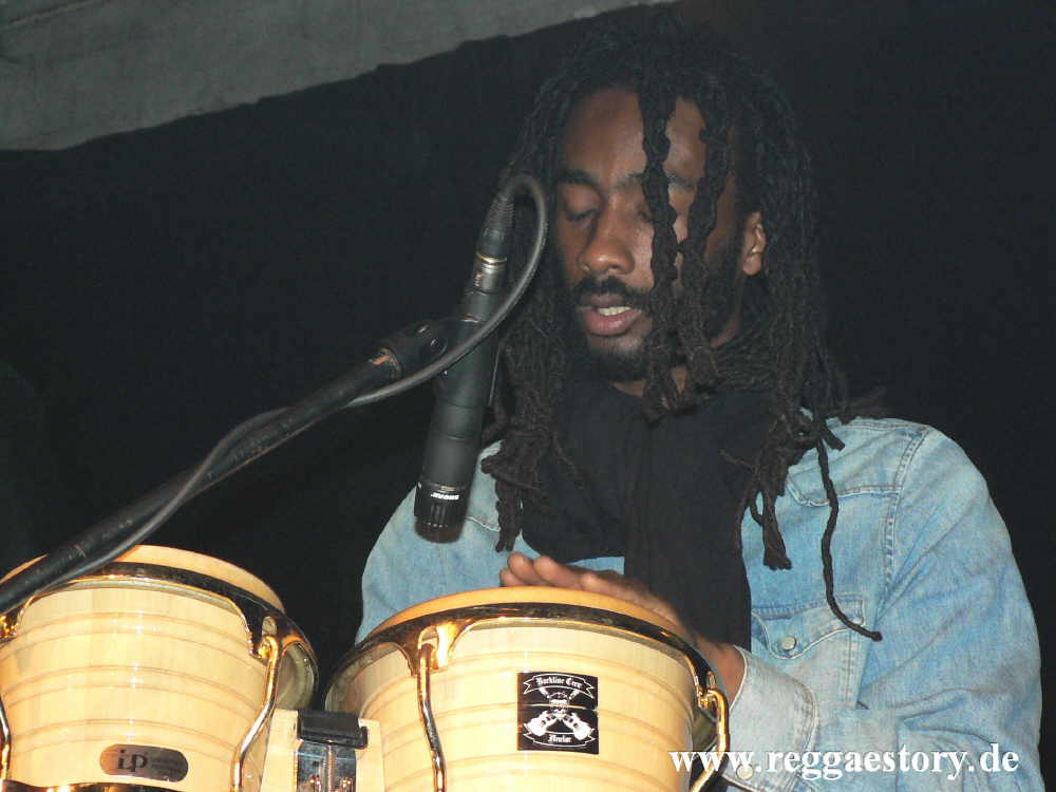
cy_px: 396
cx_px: 528
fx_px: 2807
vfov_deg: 16.1
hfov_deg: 21.3
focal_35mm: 92
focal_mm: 15.8
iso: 300
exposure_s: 1/60
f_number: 3.2
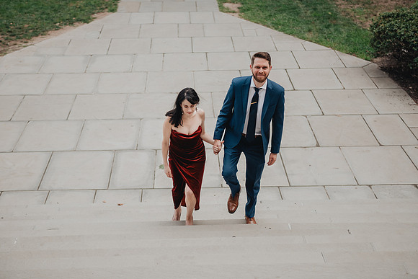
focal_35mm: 61
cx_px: 207
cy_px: 138
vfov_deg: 22.3
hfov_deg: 32.9
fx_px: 708
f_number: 2.8
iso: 400
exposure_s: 1/500
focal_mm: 55
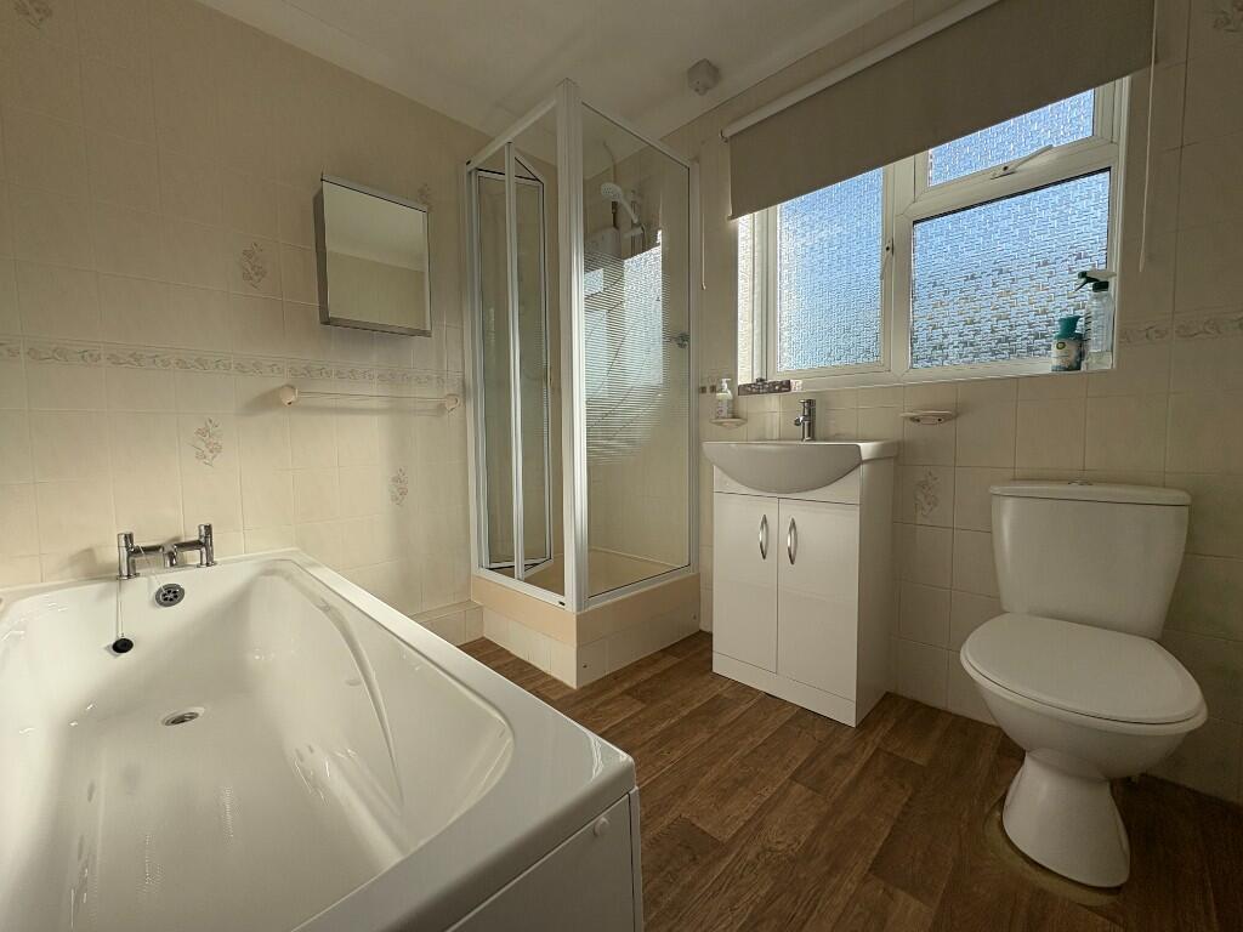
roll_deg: +1.1
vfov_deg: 85.7
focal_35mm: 14
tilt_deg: -3.3
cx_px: 622
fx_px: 503
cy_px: 466
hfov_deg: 102.1
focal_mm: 2.22
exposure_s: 1/796
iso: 64
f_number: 2.2
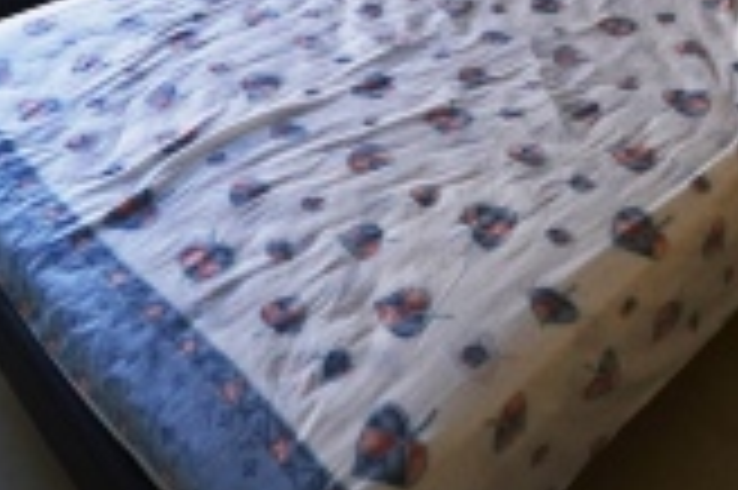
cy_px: -119
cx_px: 378
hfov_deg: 47.4
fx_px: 840
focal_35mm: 41
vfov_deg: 27.9
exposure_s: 1/125
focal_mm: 10
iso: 320
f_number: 5.6
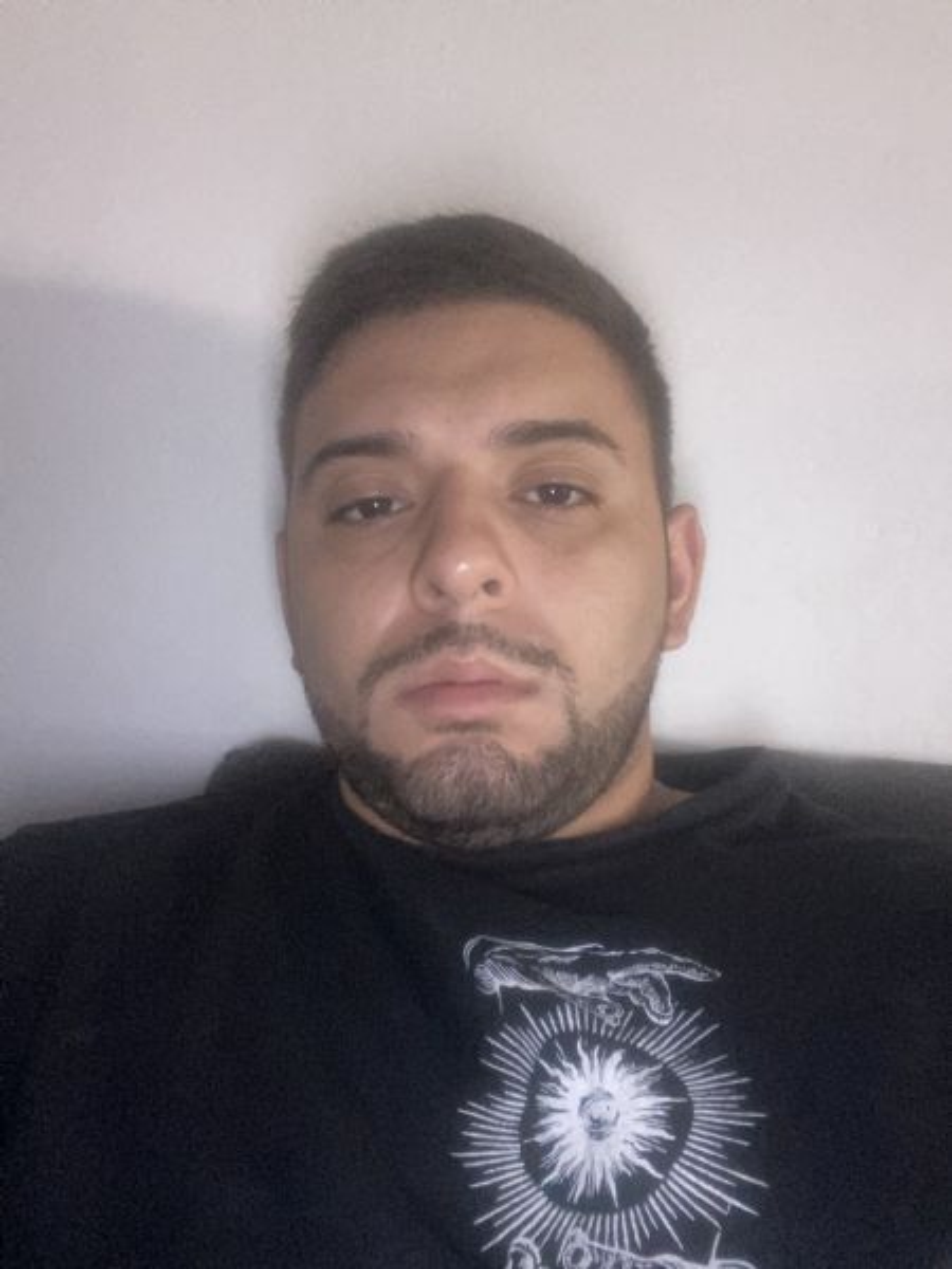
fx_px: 1100
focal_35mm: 30
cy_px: 634
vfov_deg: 60.0
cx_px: 476
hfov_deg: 46.8
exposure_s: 1/26
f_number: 2.2
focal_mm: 2.71
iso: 400
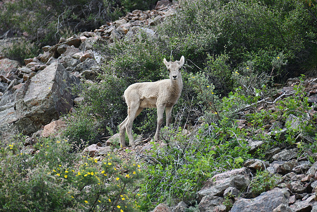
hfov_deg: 4.6
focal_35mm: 450
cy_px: 106
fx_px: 3963
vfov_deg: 3.1
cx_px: 158
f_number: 5.6
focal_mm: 300
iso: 560
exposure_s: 1/500
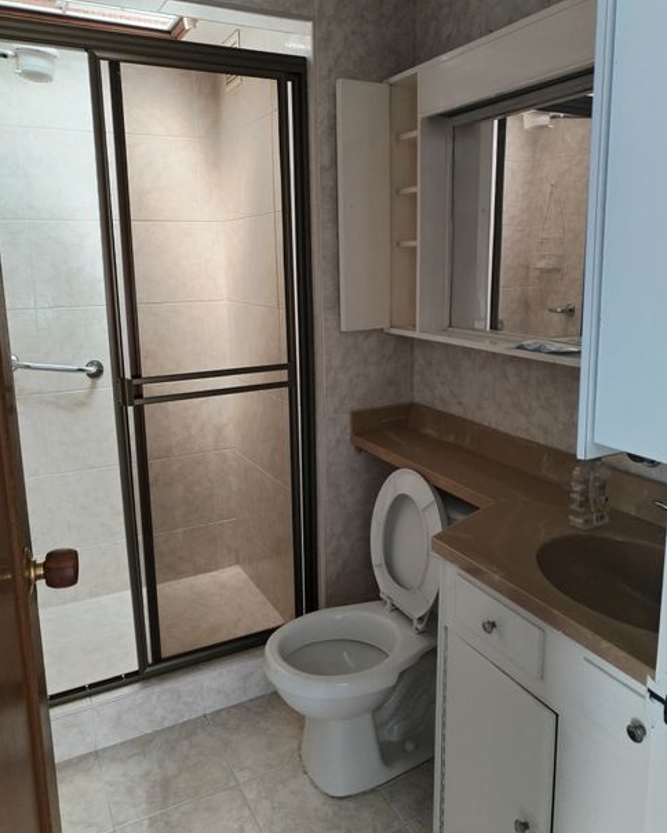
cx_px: 338
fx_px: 690
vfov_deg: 62.1
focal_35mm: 28
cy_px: 381
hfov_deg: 51.6
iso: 208
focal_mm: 4.75
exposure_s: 1/50
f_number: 1.8
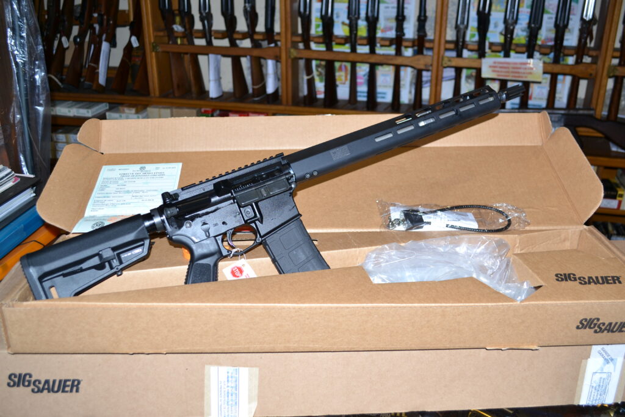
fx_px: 573
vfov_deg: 40.0
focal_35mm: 33
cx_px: 312
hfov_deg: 57.2
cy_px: 208
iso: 100
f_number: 4.5
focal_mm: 22
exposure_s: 1/60
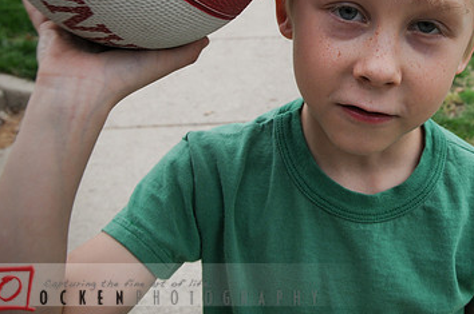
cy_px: 58
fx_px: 550
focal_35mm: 42
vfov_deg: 31.0
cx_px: 364
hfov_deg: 44.8
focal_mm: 17
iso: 200
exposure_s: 1/160
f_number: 6.3
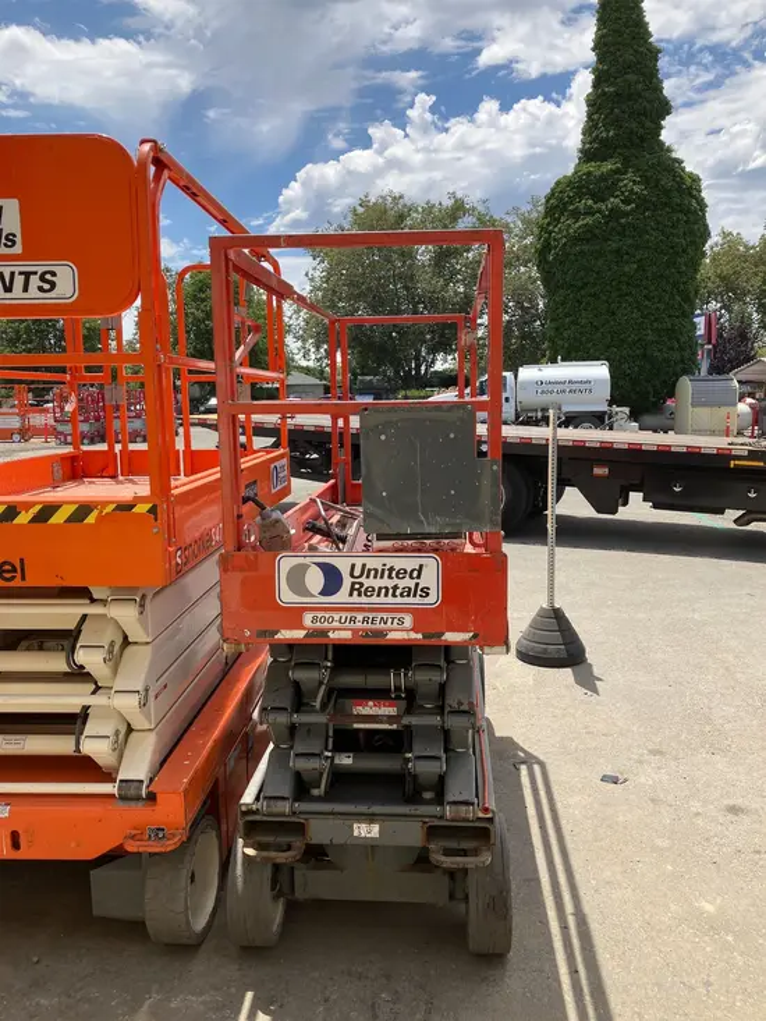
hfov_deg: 49.8
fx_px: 826
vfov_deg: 63.4
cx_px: 383
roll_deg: +0.2
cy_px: 510
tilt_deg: -7.4
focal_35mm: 28
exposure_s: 1/1567
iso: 32
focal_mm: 3.99
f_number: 1.8
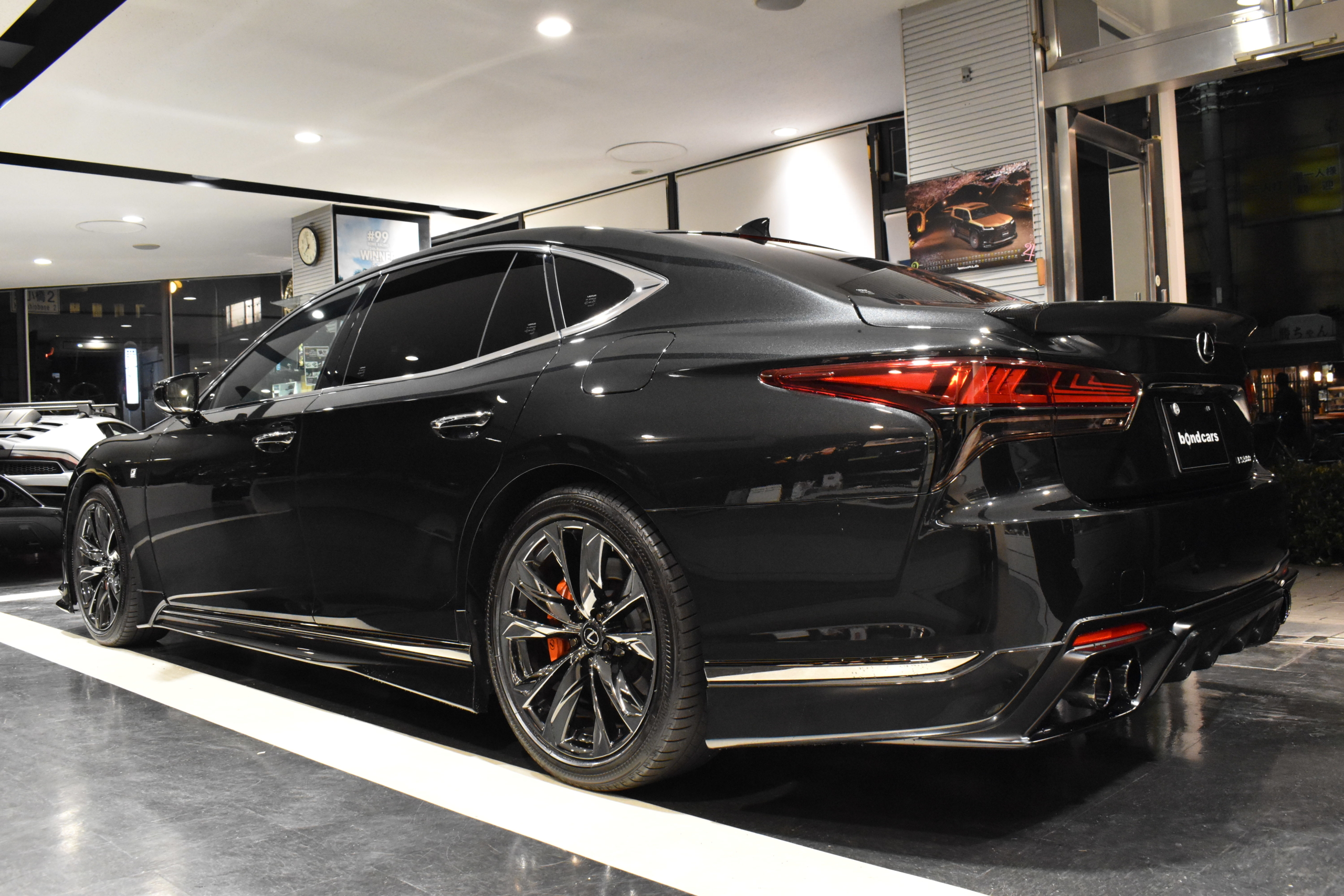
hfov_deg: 61.9
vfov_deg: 43.6
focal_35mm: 30
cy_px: 448
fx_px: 1120
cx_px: 672
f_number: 8
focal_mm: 20
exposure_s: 1/30
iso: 4000
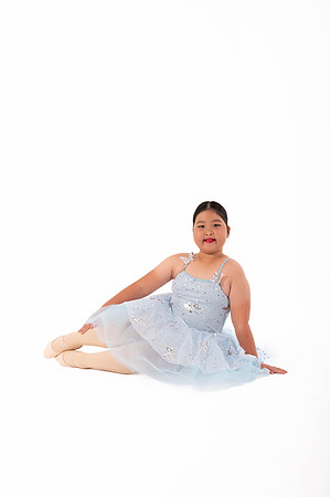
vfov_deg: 35.7
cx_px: 165
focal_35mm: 56
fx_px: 772
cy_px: 248
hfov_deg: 24.1
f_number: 8
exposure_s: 1/200
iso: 200
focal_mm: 56
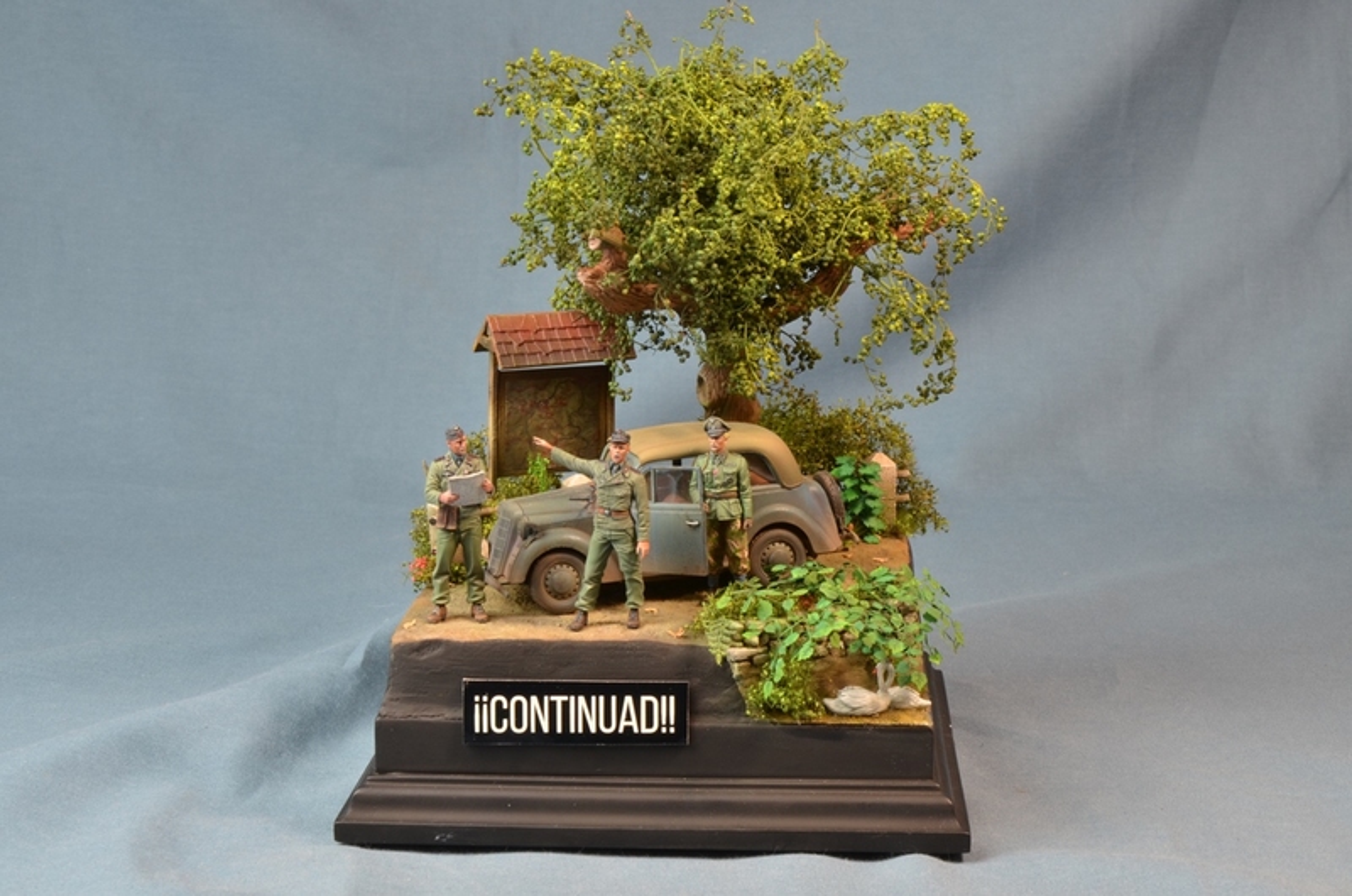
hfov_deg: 28.1
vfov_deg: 18.8
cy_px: 448
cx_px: 676
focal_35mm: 72
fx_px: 2699
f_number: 20
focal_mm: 48
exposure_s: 1/1.6
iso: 200
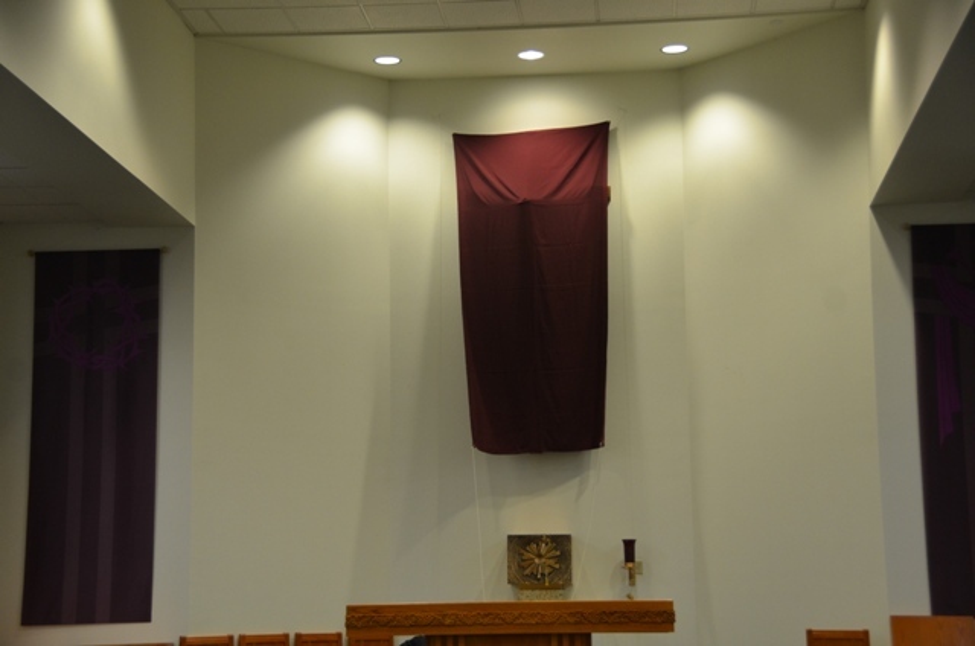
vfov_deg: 18.8
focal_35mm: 72
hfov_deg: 28.1
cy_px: 323
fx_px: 1946
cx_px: 488
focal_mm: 48
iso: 800
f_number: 4.5
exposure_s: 1/40
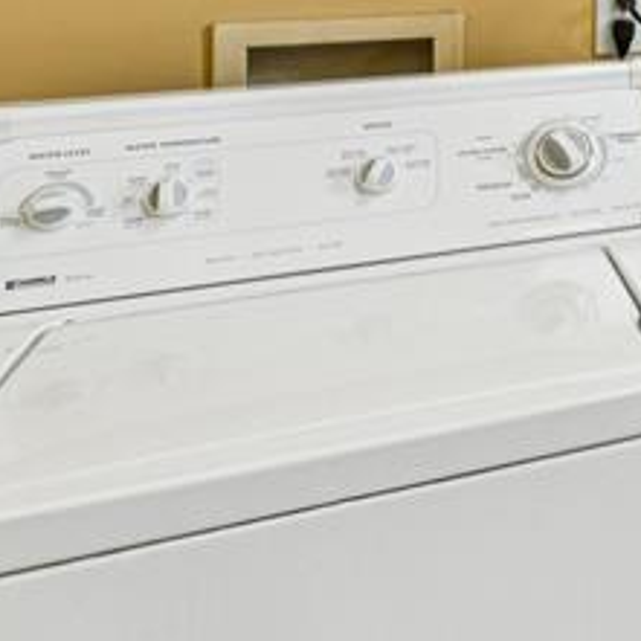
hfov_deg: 20.9
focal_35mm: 59
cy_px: -128
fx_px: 1226
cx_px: 1134
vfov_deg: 26.1
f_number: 13
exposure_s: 1/6
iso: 400
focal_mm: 14.9
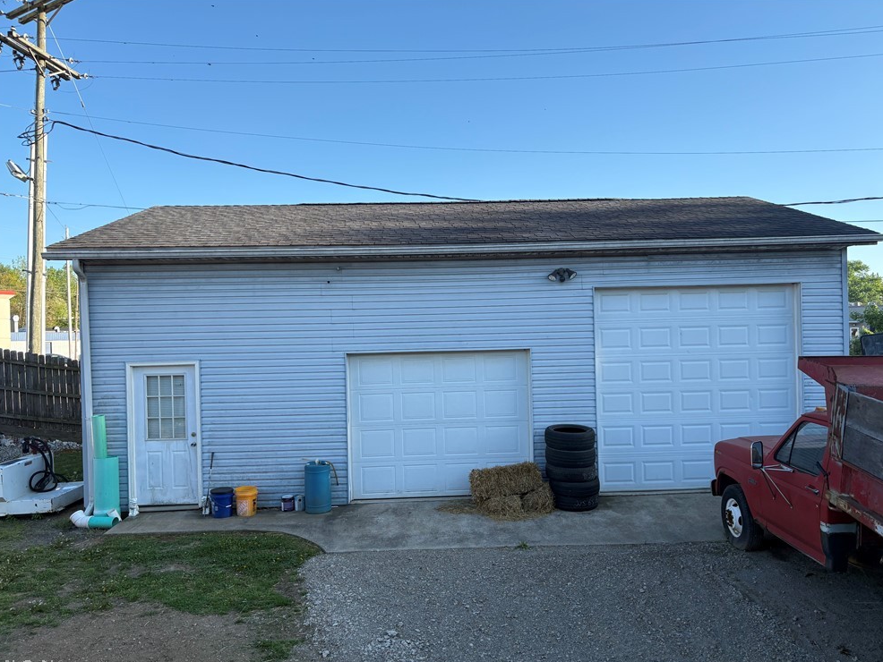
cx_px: 448
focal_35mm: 27
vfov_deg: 51.4
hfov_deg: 65.3
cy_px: 339
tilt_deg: +1.3
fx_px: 689
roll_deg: +0.8
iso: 50
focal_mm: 5.96
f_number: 1.6
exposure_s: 1/1217
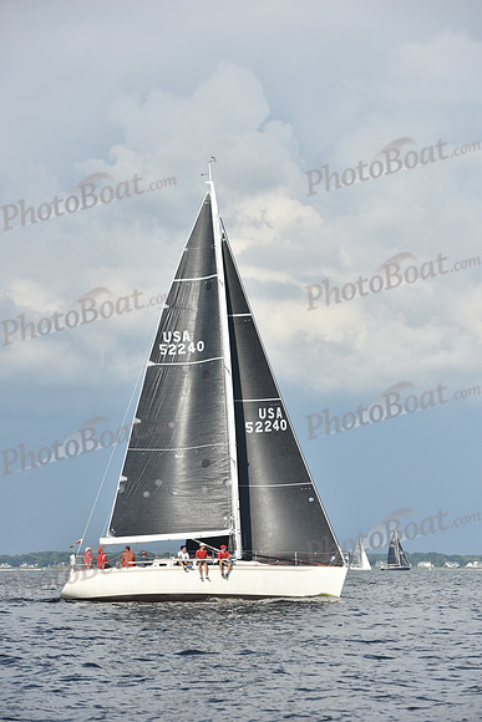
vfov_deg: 14.7
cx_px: 241
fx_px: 2810
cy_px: 361
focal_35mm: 140
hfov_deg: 9.8
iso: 250
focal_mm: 140
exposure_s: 1/1250
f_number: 9
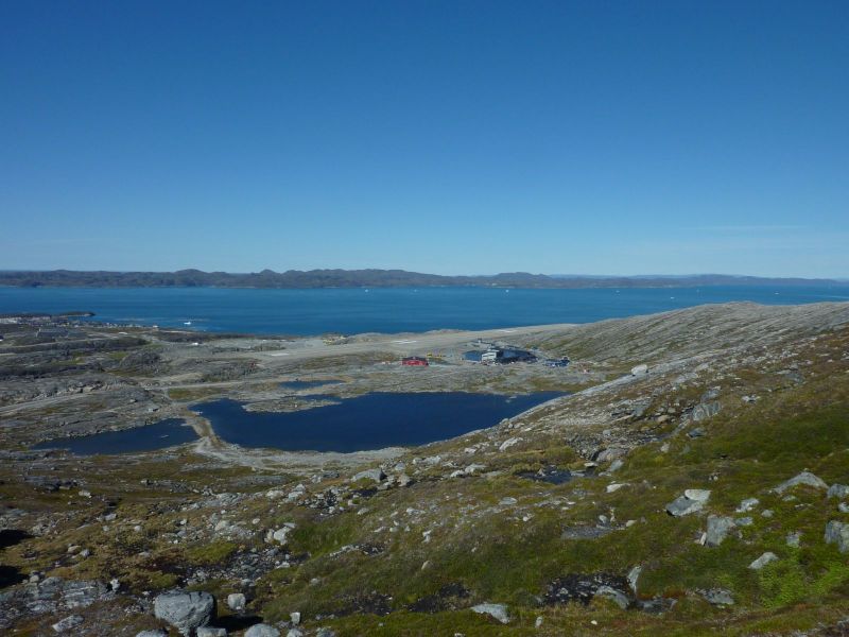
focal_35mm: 25
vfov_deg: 54.9
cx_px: 424
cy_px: 318
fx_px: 613
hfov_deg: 69.4
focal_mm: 4.1
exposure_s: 1/800
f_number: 5.6
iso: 80
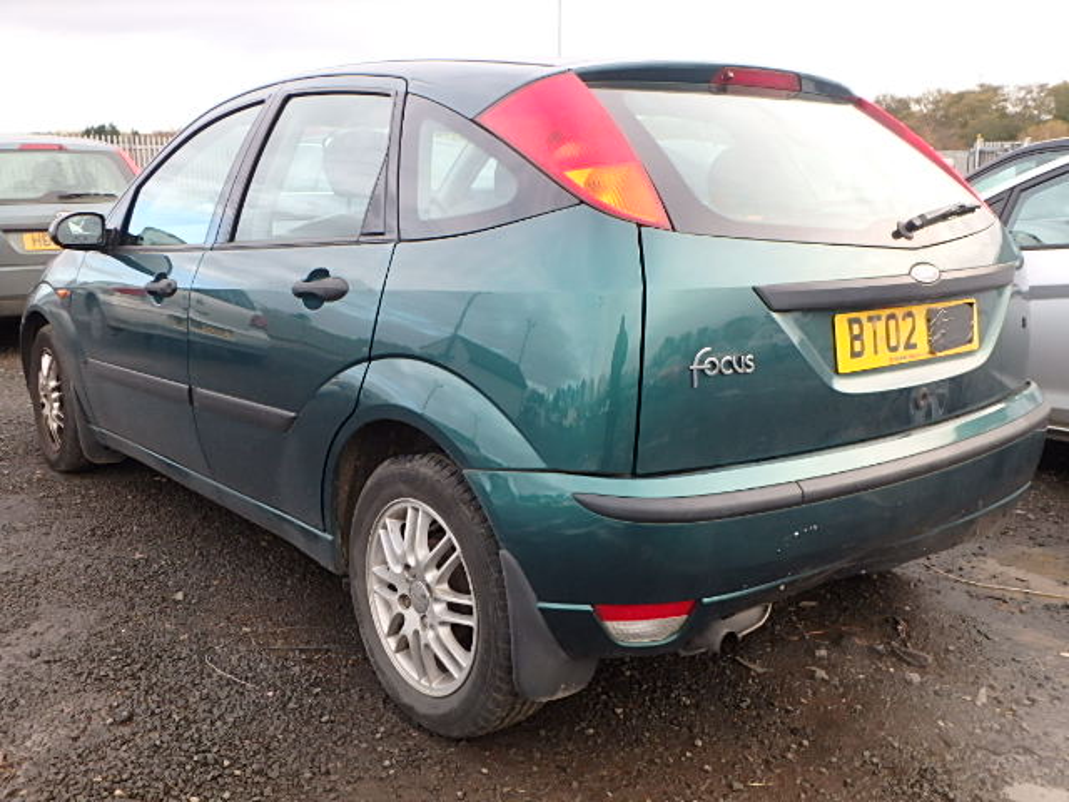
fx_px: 1050
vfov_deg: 41.8
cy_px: 401
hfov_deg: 54.0
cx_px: 534
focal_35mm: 34
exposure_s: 1/60
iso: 200
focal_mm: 6
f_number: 4.9
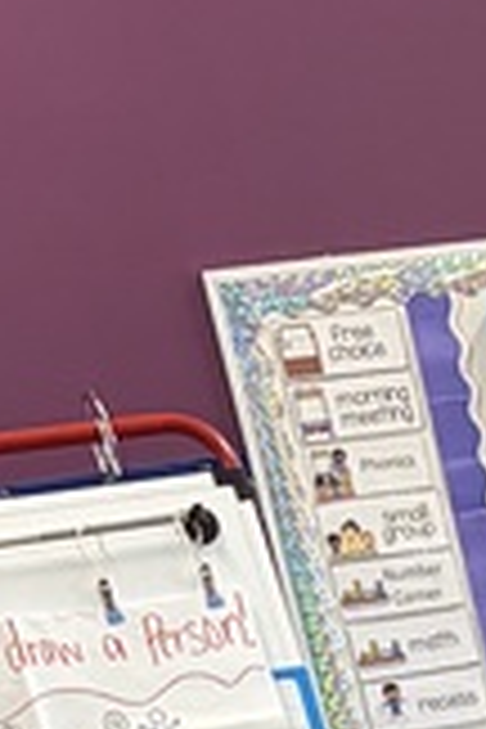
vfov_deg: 9.7
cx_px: 1386
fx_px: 3462
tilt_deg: -22.9
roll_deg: +8.3
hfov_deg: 7.2
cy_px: 2088
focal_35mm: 171
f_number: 1.6
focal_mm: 5.96
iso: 160
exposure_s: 1/60
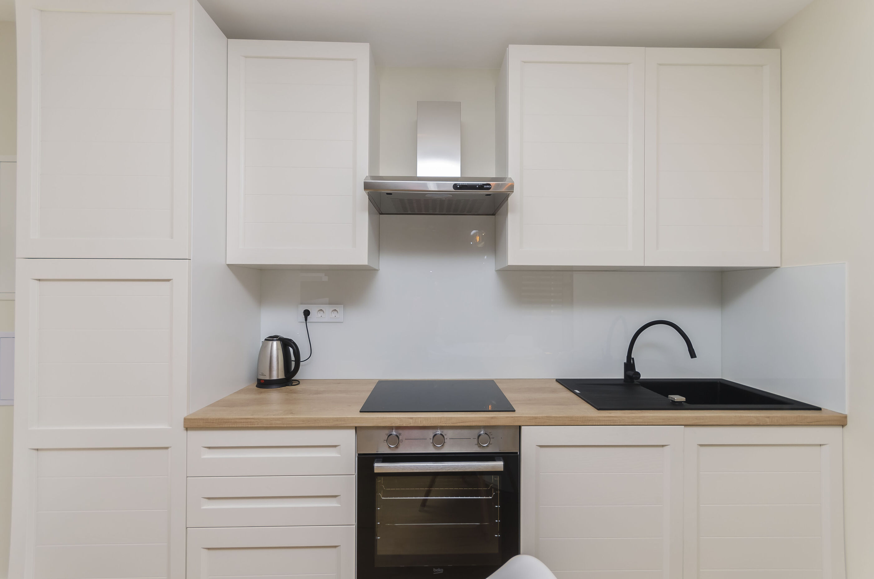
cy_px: 290
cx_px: 437
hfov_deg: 100.5
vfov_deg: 77.1
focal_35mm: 15
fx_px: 363
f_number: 8
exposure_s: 1/125
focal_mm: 10
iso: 160
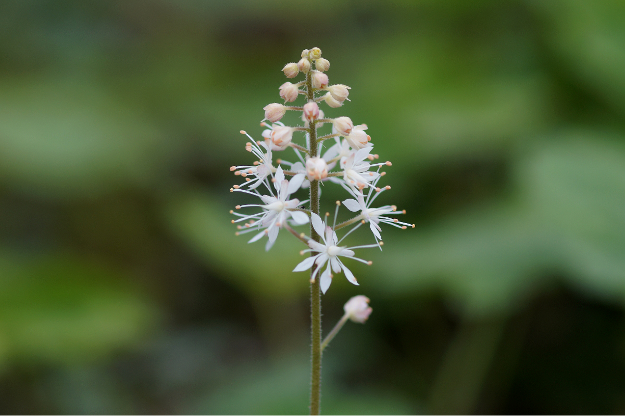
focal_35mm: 150
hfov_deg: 13.7
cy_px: 208
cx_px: 312
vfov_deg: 9.1
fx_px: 2604
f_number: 3.2
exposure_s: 1/200
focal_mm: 100
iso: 100
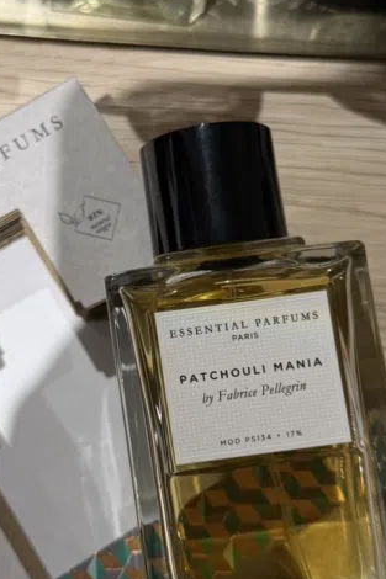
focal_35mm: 34
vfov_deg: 55.8
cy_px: 290
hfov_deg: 38.3
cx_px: 123
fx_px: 547
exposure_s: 1/50
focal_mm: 6.76
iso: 160
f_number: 1.78
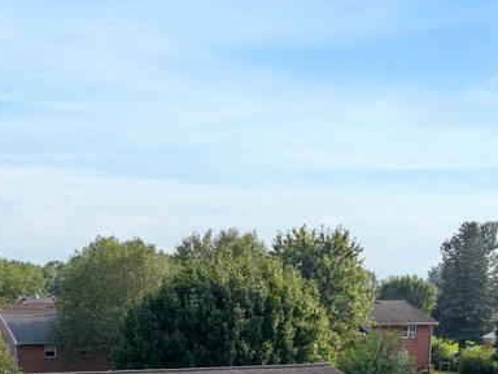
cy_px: 465
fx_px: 921
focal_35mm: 64
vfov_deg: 21.1
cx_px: 86
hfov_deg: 29.4
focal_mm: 8.67
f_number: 1.8
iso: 200
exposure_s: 1/640
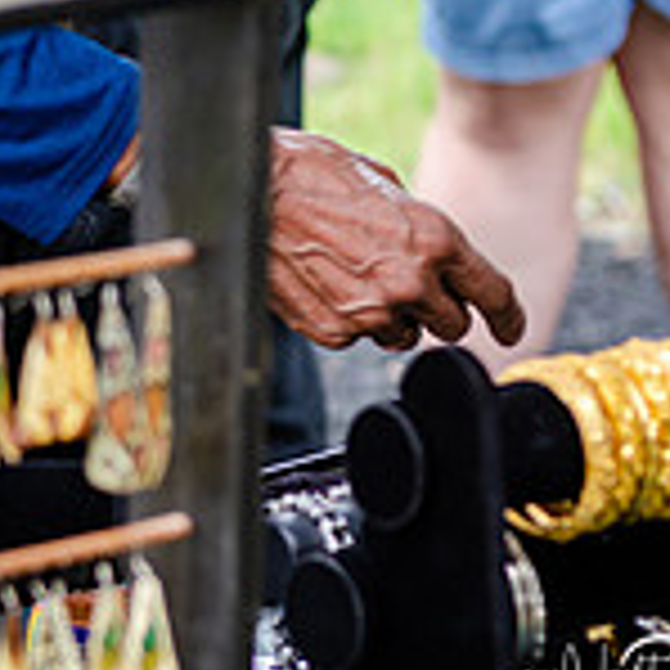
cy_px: -135
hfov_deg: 6.5
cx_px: 337
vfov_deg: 6.5
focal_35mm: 269
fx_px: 5891
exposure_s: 1/400
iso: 200
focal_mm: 70
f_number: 4
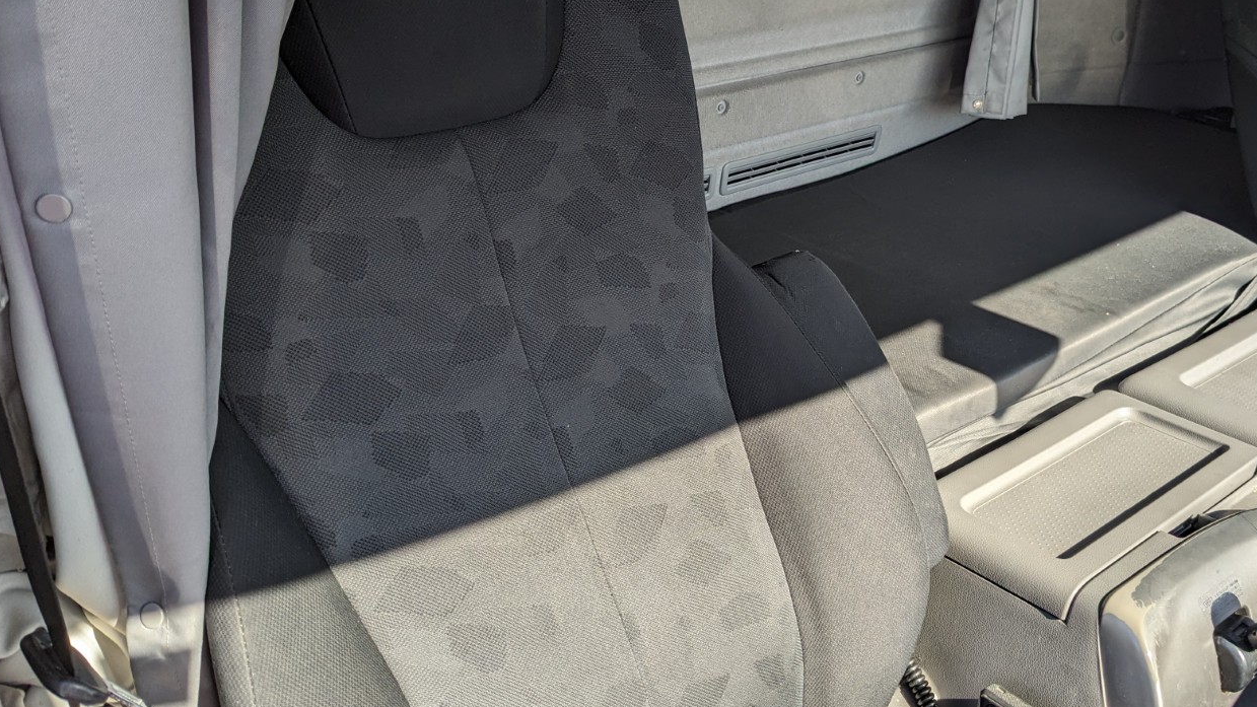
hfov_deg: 52.4
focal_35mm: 38
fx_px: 1267
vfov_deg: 31.1
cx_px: 753
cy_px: 291
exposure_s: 1/754
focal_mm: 4.38
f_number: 1.73
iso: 41
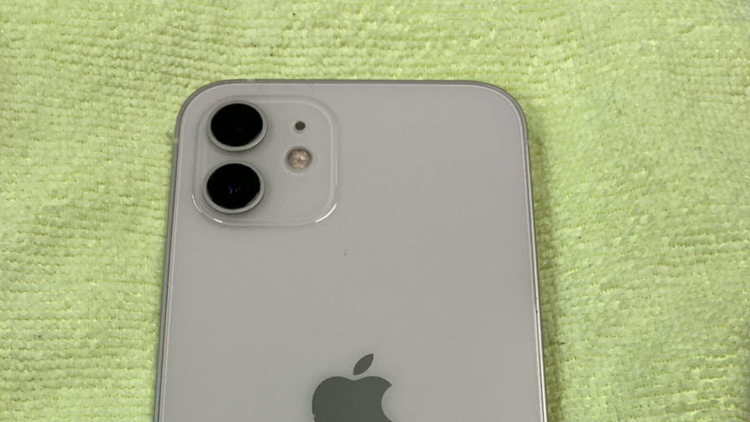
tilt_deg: -73.0
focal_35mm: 41
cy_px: 463
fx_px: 815
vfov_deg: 26.7
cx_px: 376
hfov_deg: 49.4
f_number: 1.8
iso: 64
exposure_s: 1/120
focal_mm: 3.99
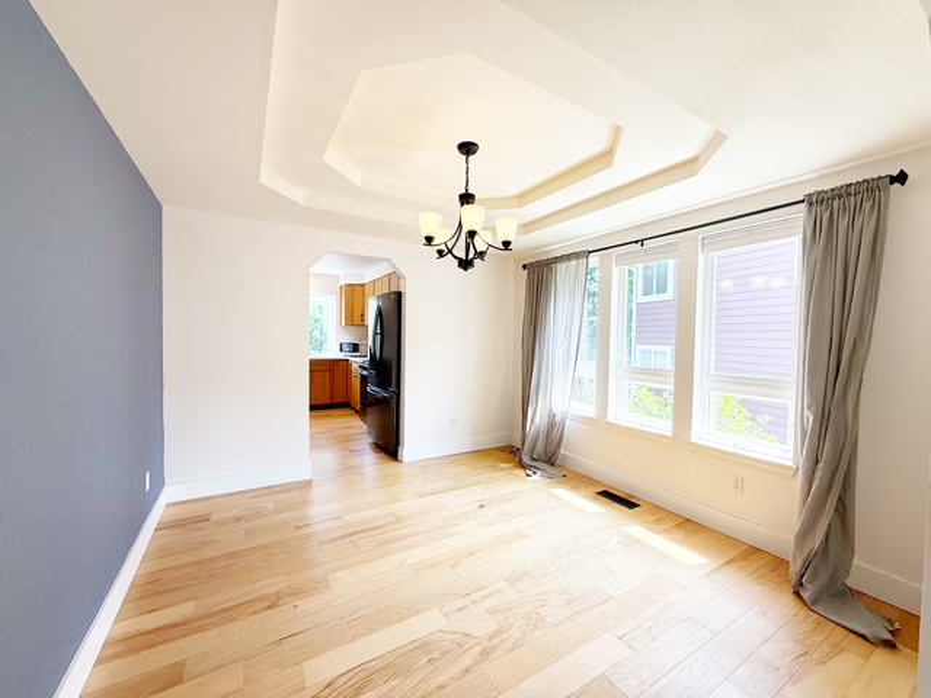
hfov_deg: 102.1
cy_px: 349
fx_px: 377
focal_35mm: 14
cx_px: 466
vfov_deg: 85.7
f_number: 2.2
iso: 64
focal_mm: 2.22
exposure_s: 1/159
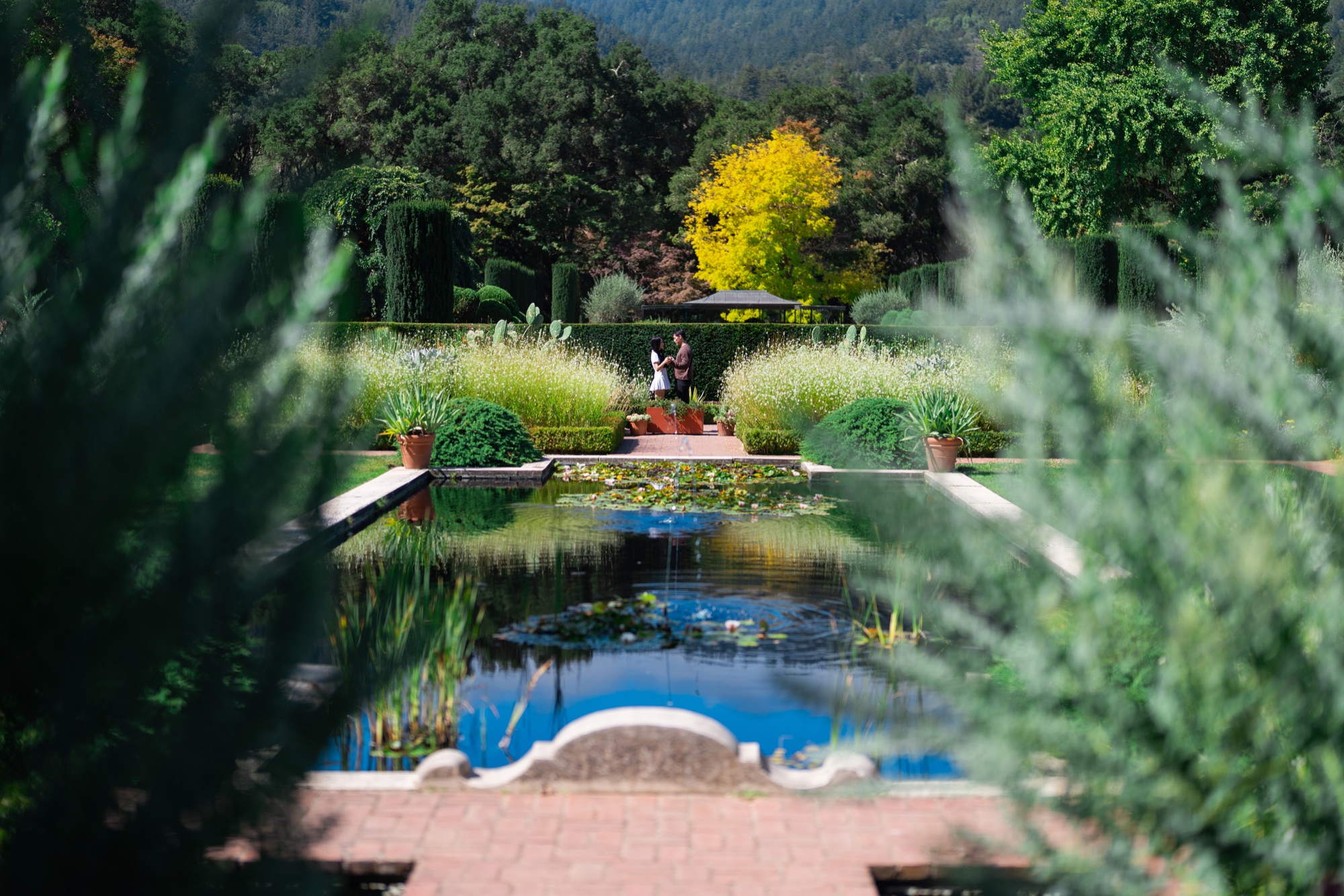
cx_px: 672
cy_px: 448
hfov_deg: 39.6
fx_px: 1866
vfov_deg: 27.0
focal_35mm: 50
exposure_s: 1/800
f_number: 1.2
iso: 100
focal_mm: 50
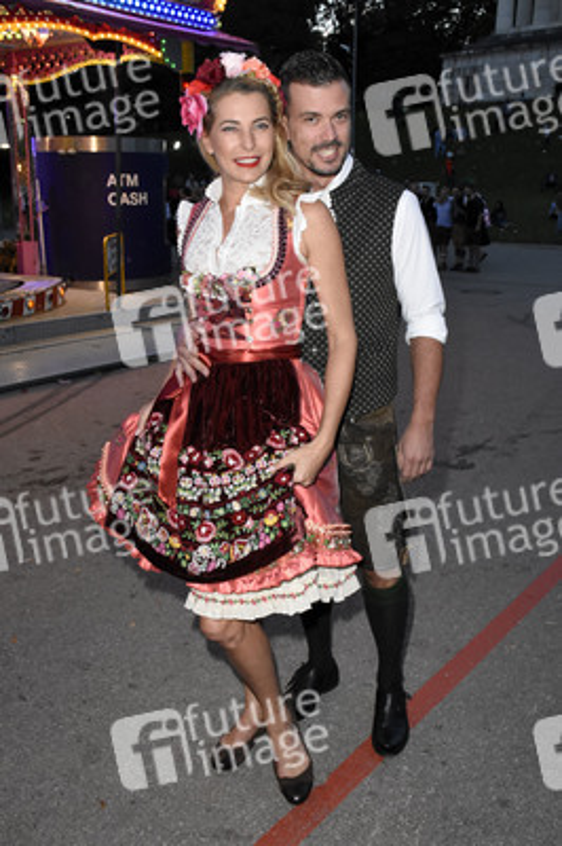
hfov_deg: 39.9
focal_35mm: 33
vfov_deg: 57.3
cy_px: 423
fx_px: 774
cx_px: 281
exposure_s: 1/160
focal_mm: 22
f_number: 9
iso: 3200
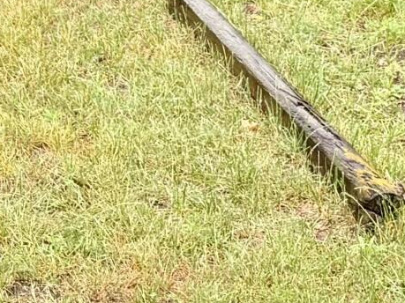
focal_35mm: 157
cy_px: -487
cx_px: -363
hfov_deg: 11.5
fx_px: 1836
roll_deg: +0.9
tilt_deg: +0.4
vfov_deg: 8.4
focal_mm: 6.76
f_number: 1.78
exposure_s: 1/387
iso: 100
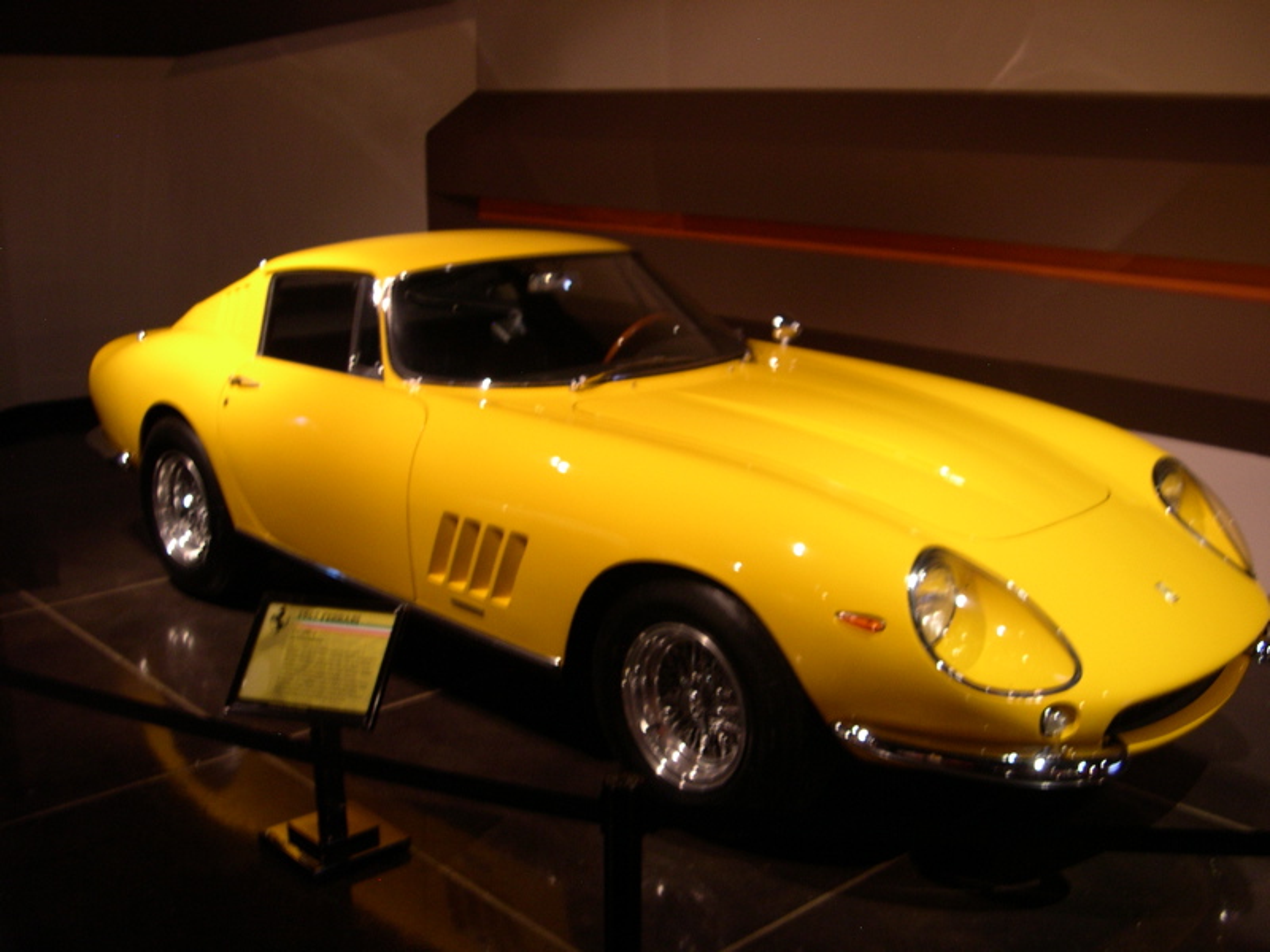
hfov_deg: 49.0
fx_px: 1394
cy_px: 476
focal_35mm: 38
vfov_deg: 37.7
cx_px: 635
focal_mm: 8
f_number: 2.8
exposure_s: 1/4.5
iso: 127
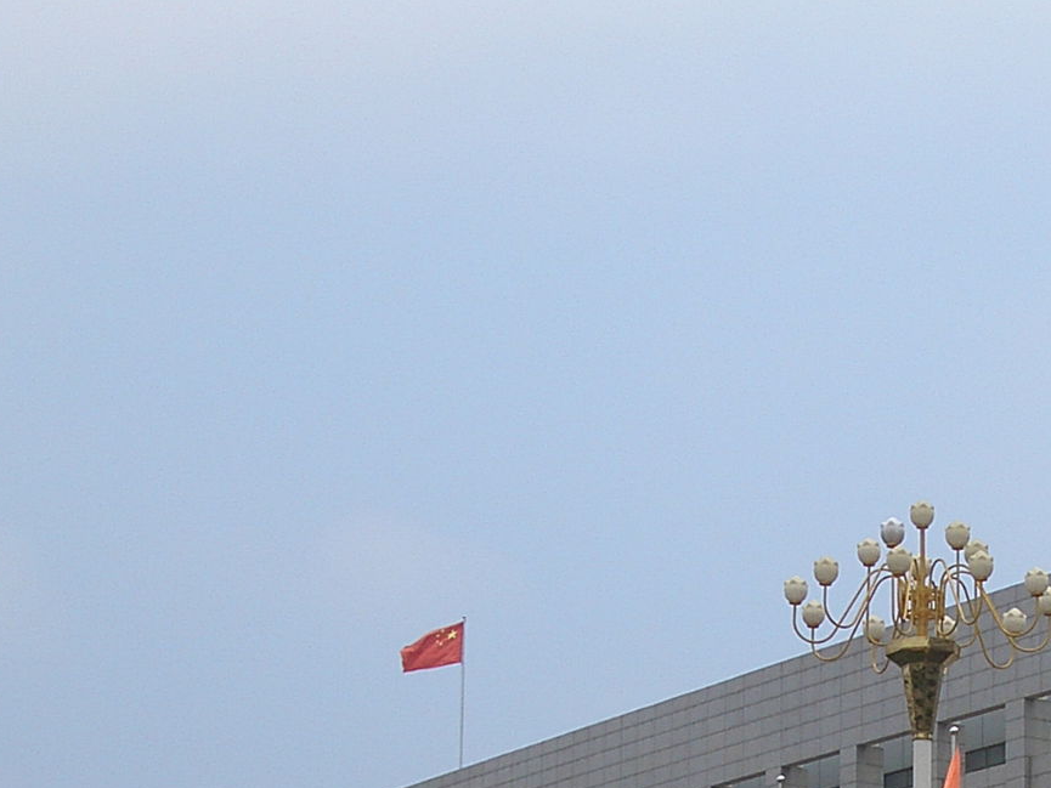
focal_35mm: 91
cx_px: 799
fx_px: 2763
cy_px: 823
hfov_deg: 21.3
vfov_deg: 15.9
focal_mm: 6.8
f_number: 4.6
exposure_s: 1/500
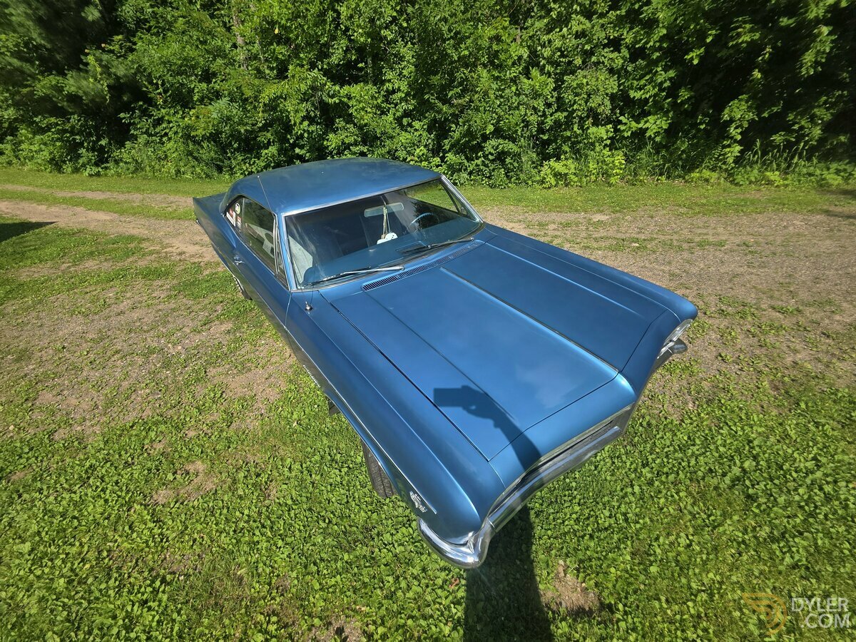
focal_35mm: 13
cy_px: 321
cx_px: 428
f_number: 1.9
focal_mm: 2.2
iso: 40
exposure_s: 1/1925
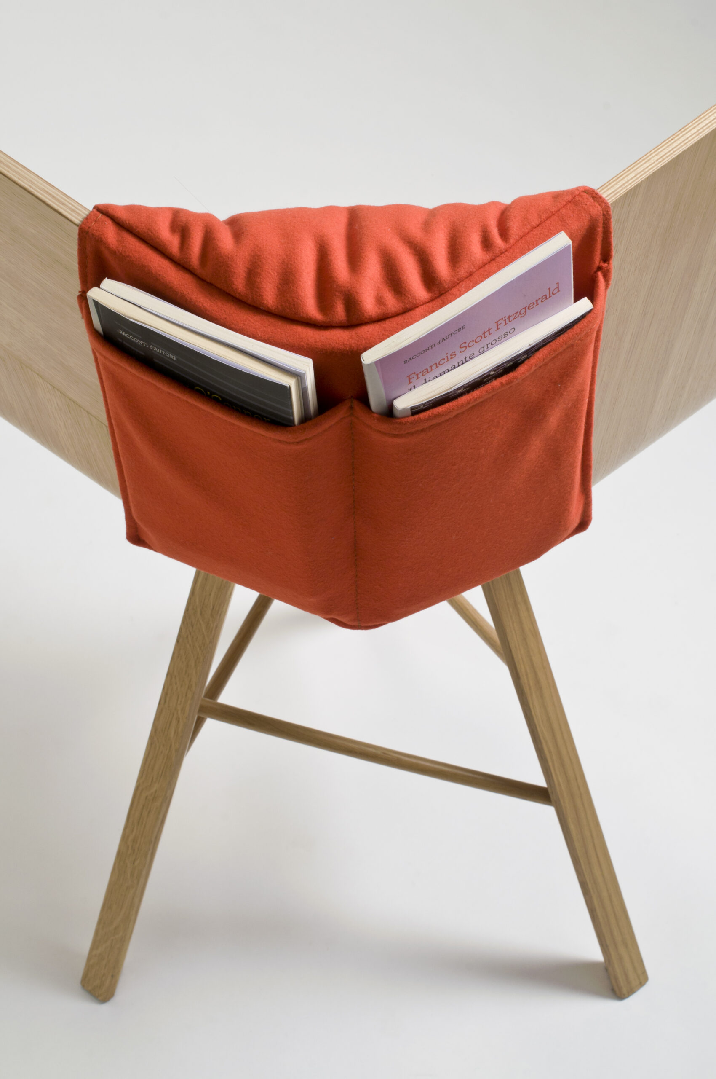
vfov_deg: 24.6
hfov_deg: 16.5
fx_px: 2468
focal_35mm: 82
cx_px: 358
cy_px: 540
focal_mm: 55
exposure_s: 1/4
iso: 200
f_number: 16
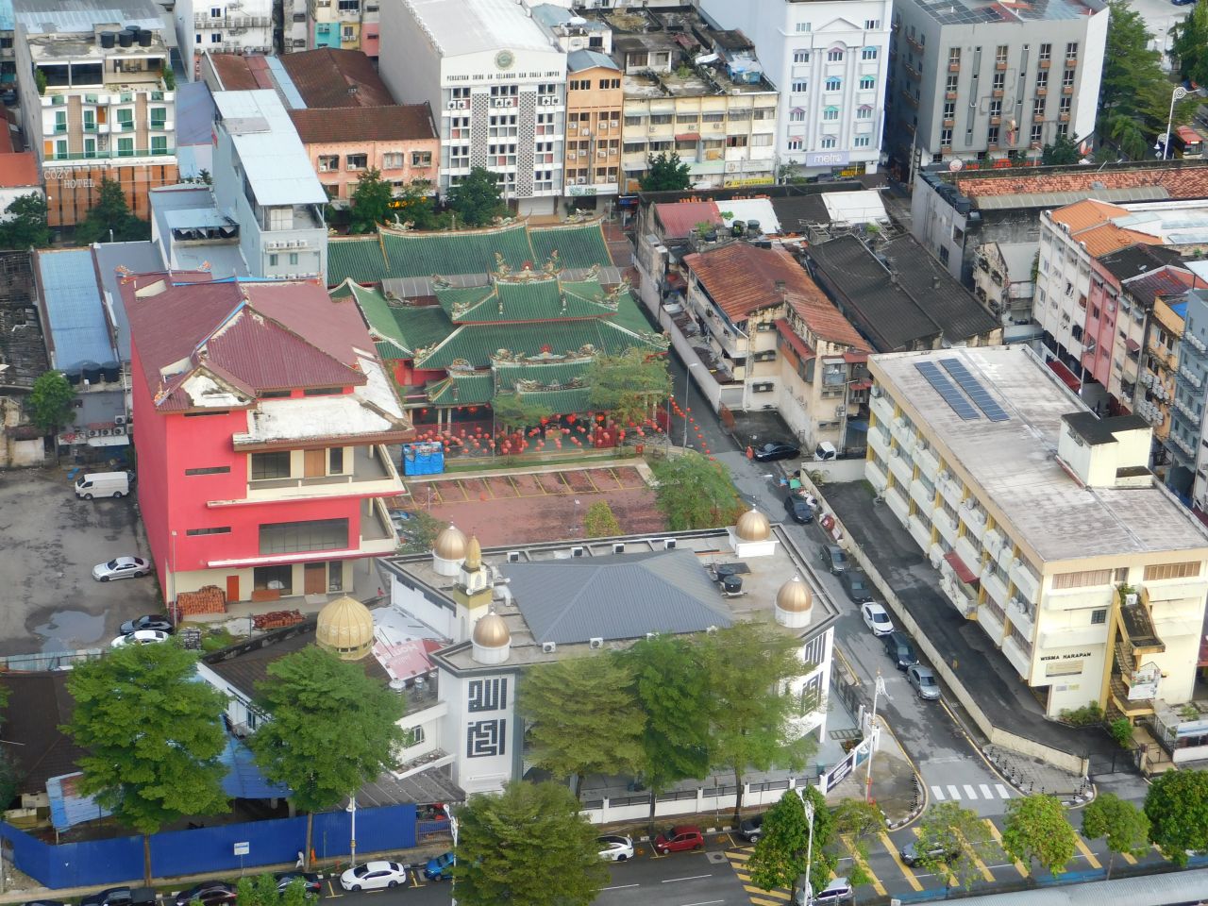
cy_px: 453
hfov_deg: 24.4
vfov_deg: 18.4
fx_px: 2792
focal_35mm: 80
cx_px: 604
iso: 125
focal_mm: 14.2
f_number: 4.4
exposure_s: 1/60
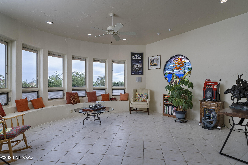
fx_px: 131
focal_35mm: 19
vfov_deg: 64.5
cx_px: 124
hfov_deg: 86.9
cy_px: 82
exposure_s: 1/100
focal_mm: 19
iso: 200
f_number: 7.1
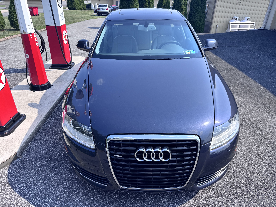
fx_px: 191
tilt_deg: -30.1
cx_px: 138
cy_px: 104
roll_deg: -0.9
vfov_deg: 56.8
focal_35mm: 24
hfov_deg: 71.6
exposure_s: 1/2174
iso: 80
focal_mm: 6.76
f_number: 1.78
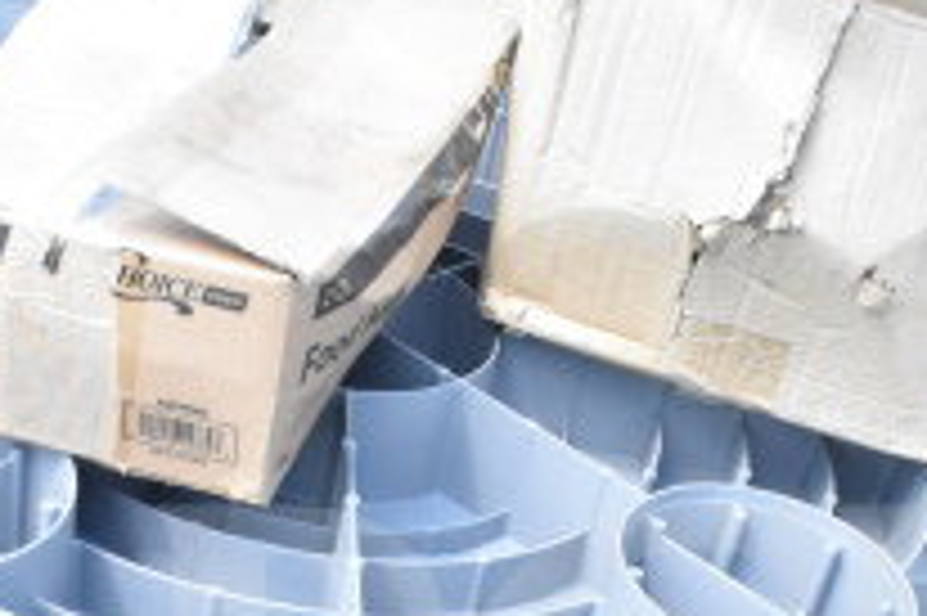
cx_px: 558
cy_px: 861
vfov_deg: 15.9
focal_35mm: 80
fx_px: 2058
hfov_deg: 25.3
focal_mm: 18
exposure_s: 1/800
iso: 6400
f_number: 14
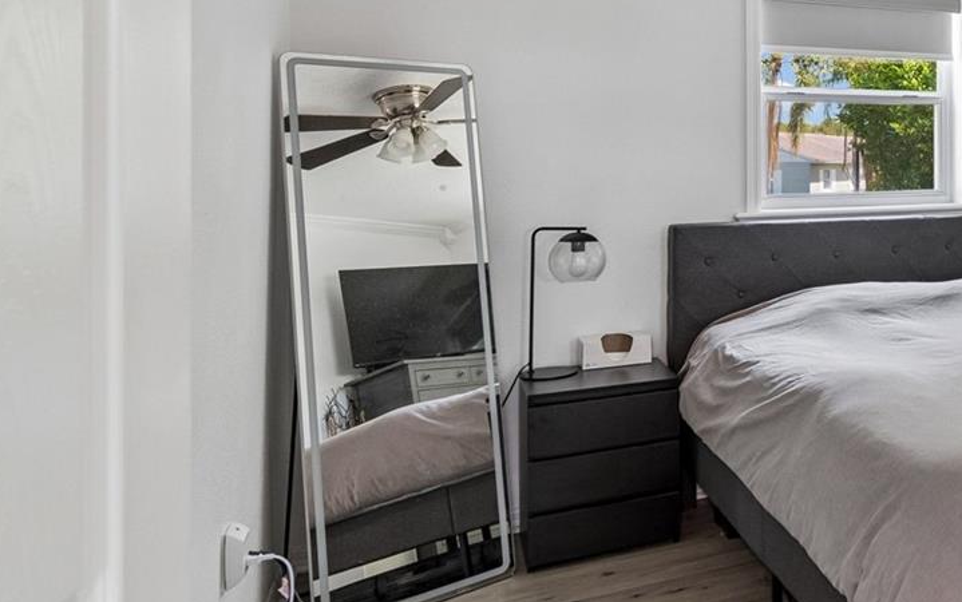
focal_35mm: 34
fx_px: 892
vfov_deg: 36.6
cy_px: 166
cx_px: 997
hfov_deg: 45.9
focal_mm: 10
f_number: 7.1
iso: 100
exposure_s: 1/2.5
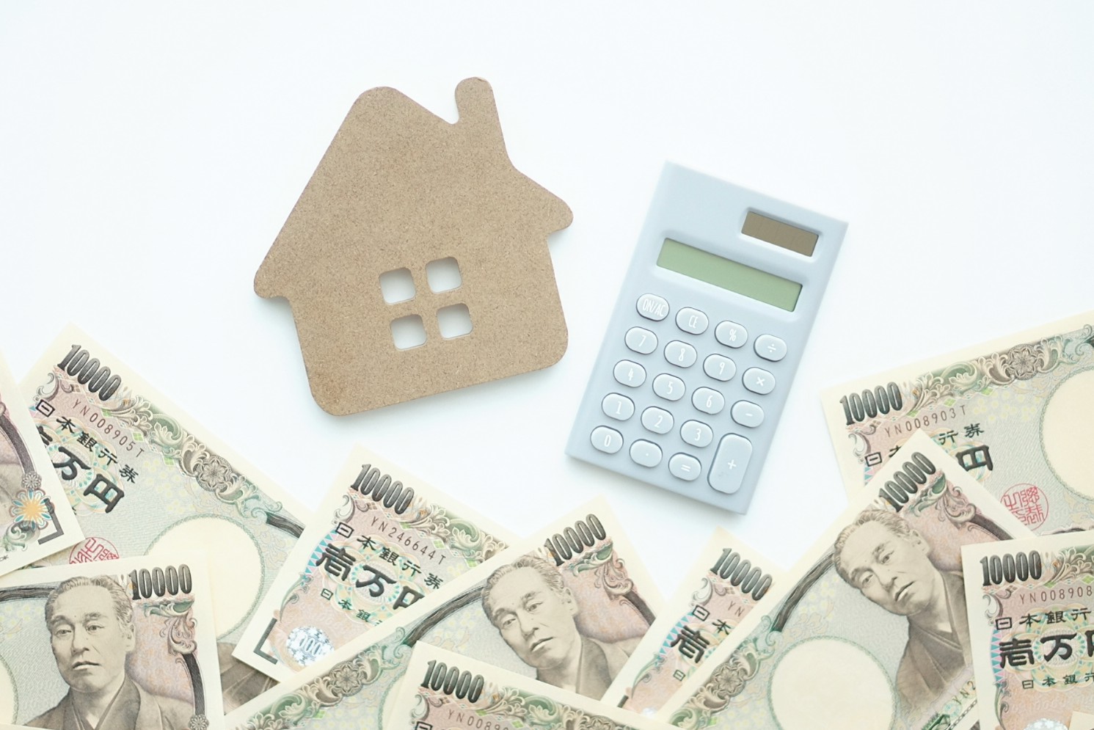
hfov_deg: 27.0
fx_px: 2280
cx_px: 547
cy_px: 365
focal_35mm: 75
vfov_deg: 18.2
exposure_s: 1/1000
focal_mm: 50
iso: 800
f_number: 1.8
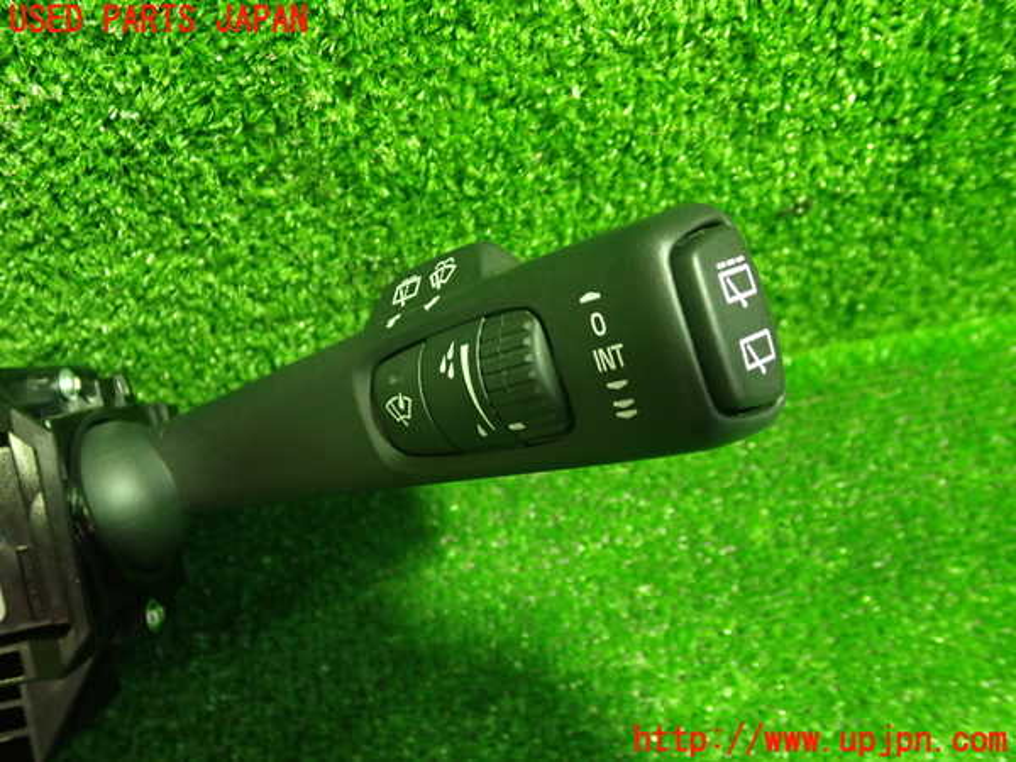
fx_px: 881
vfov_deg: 46.8
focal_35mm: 30
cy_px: 381
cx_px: 508
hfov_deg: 60.0
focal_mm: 5.4
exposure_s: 1/30
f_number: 2.3
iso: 500
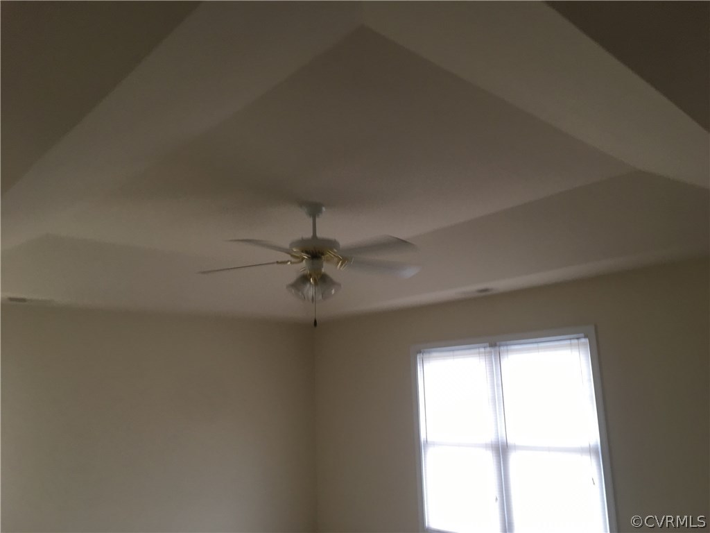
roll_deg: +3.5
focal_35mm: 29
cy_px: 266
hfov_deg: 61.7
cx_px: 355
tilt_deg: +15.7
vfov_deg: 48.2
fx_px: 595
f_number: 2.2
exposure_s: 1/15
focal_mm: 4.15
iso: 25
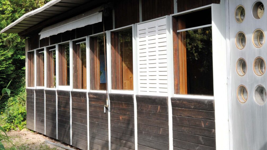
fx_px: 439
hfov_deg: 33.6
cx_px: 170
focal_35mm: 62
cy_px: 54
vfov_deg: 19.4
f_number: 14
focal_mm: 29
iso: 500
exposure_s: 1/160
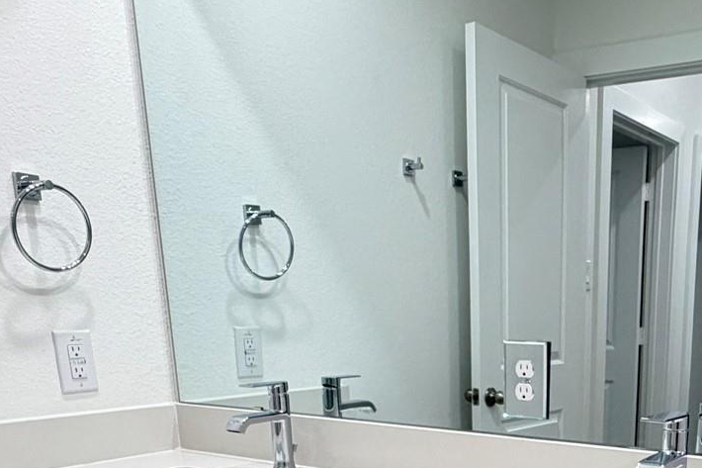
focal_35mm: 42
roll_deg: -0.4
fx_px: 819
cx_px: 543
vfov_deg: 28.3
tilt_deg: -16.7
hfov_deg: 44.5
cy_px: 545
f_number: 2.2
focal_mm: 2.22
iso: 250
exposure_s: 1/120
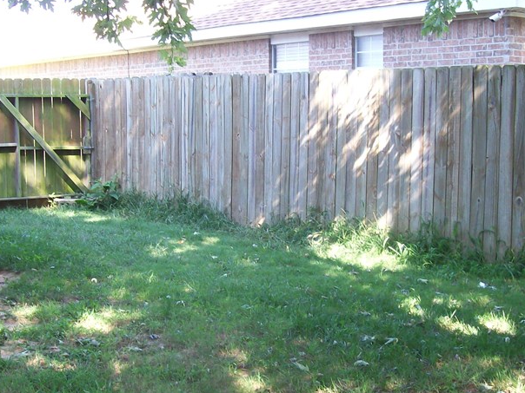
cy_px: 258
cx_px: 227
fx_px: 925
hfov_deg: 31.6
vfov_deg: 23.9
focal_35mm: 61
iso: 80
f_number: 2.7
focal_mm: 6
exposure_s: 1/77.2
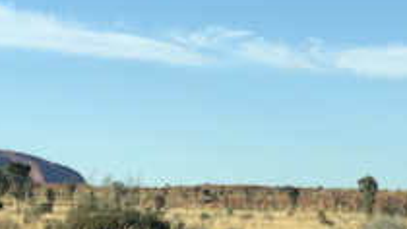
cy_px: 146
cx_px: -109
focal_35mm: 173
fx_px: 1867
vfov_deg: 7.0
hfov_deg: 12.1
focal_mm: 6
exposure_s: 1/857
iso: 16
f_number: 2.4
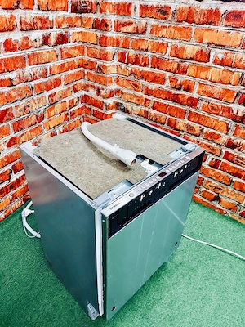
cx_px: 122
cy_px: 164
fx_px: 226
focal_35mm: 24
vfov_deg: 71.6
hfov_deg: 56.8
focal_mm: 5.23
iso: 250
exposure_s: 1/25
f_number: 1.8
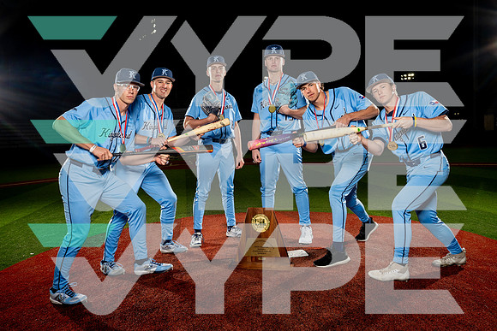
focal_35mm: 28
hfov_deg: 65.5
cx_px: 248
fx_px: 387
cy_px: 166
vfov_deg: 46.4
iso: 800
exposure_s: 1/250
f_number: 8
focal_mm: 28
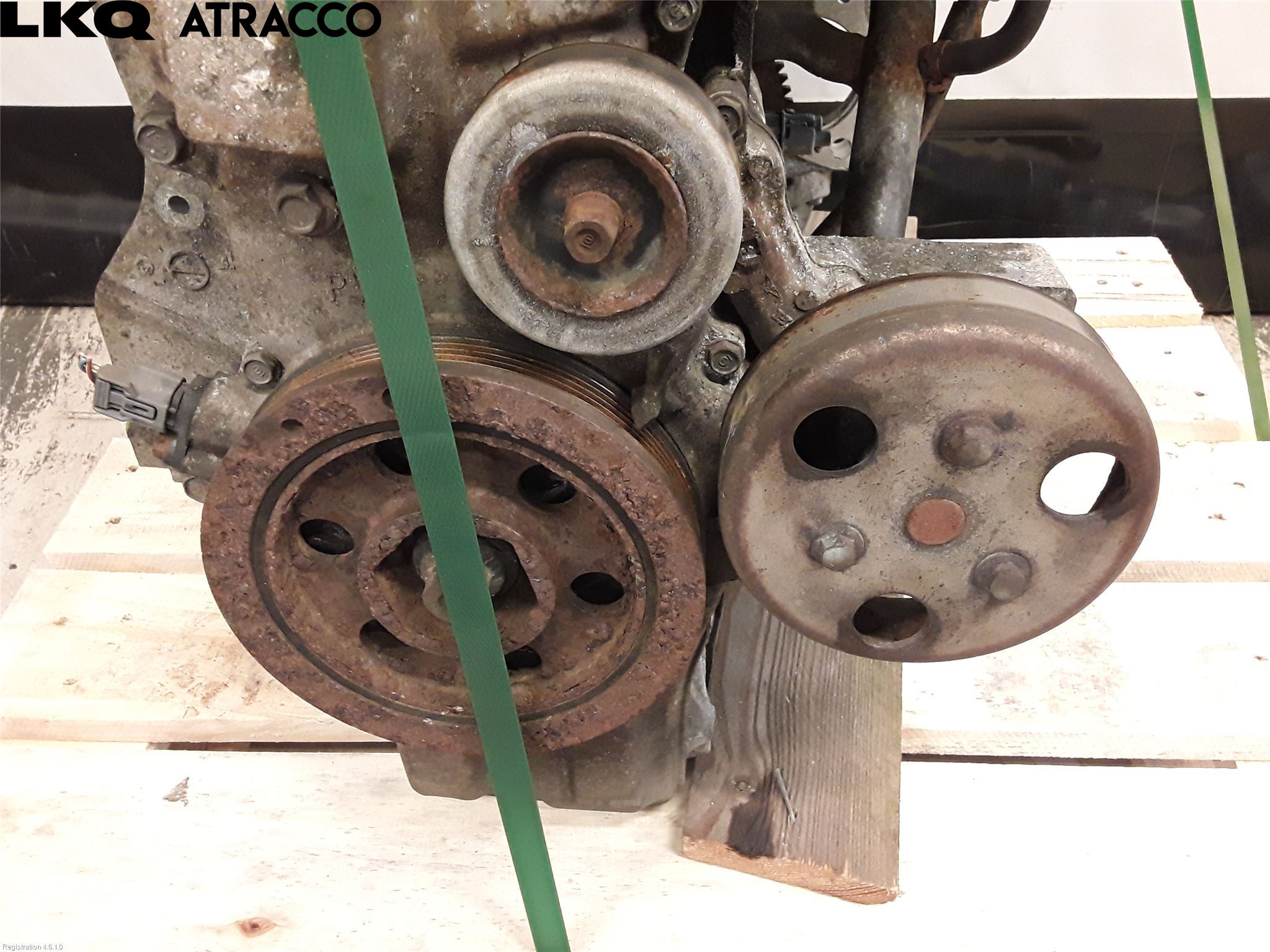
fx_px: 1027
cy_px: 476
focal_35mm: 28
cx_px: 635
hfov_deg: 63.4
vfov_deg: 49.7
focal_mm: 2.91
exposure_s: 1/33
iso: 200
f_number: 1.9
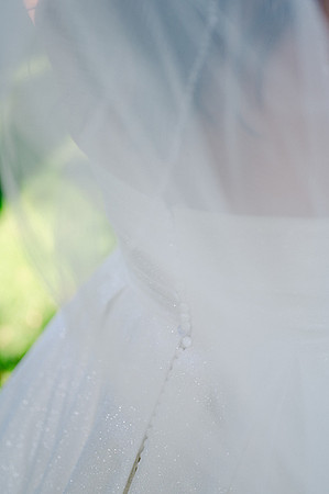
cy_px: 247
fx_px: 687
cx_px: 164
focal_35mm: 50
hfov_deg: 26.9
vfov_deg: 39.6
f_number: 1.8
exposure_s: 1/1250
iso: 180
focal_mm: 50
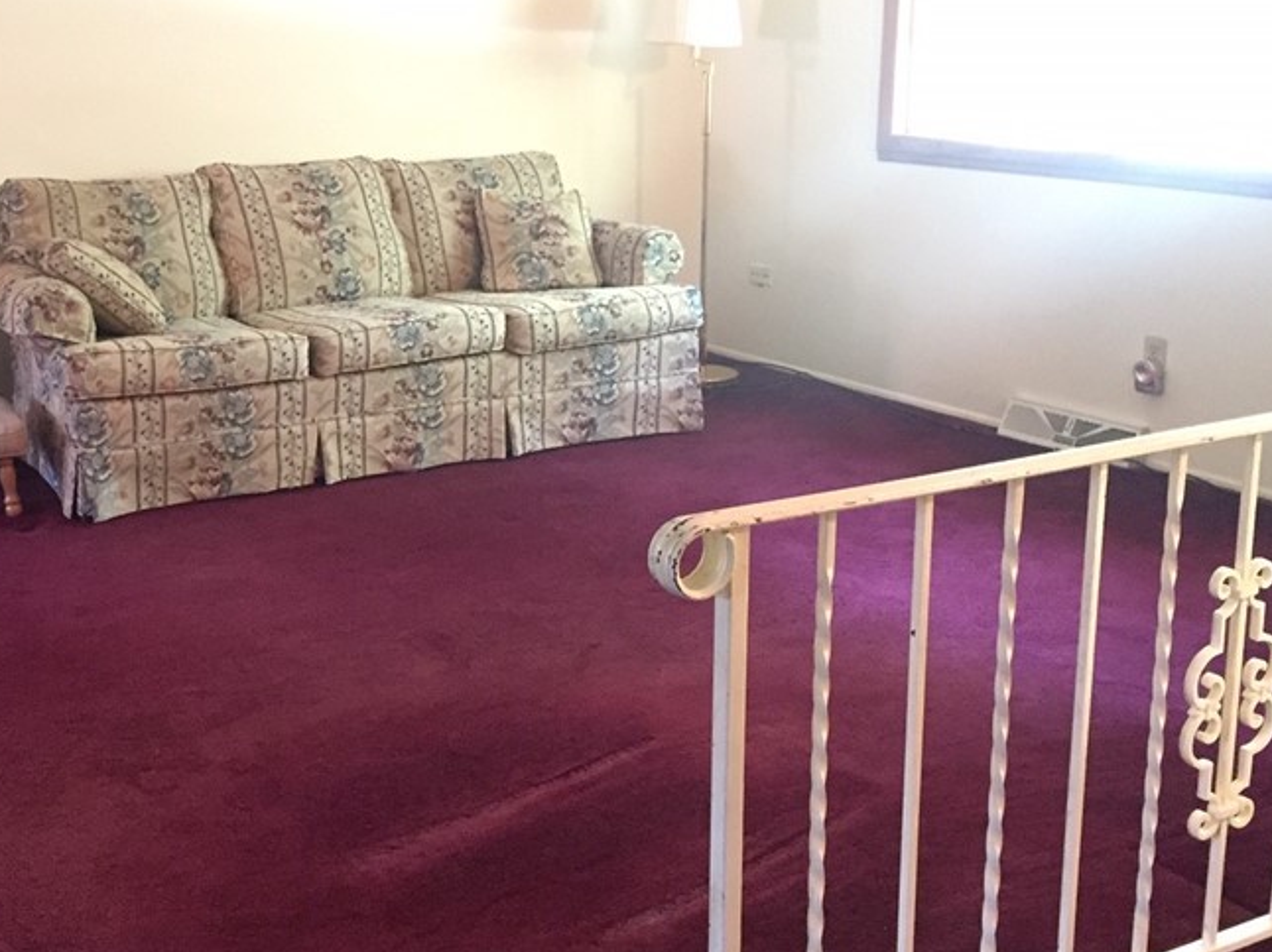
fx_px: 1690
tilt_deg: -12.1
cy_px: 370
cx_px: 317
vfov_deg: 31.4
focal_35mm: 46
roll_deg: +0.3
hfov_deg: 40.1
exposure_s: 1/15
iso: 400
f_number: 2.2
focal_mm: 4.15
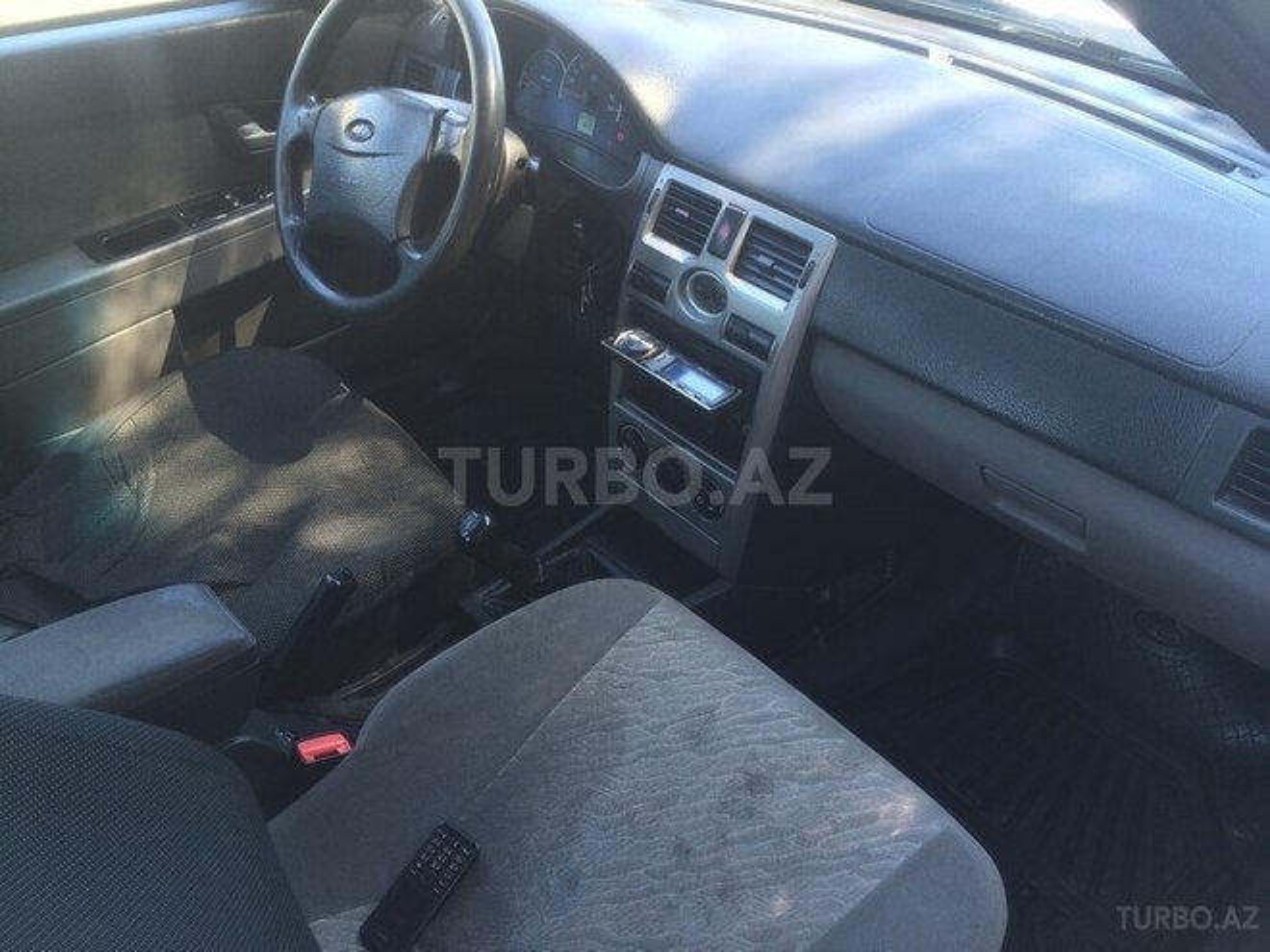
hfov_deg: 61.7
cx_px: 635
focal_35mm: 29
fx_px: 1064
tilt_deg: -39.7
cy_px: 476
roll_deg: +0.3
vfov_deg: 48.2
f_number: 2.2
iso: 40
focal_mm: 4.15
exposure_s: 1/50
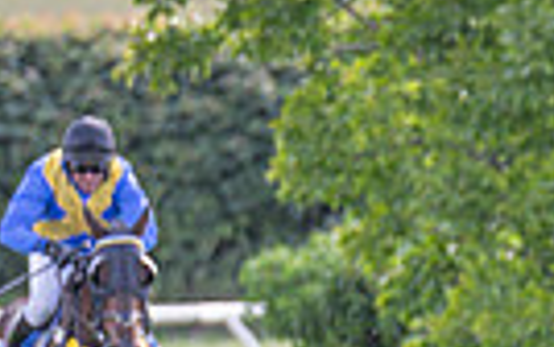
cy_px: 650
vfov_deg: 1.1
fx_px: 18798
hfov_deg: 1.7
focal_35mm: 1244
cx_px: 778
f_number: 2.8
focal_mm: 200
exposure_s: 1/1600
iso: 640
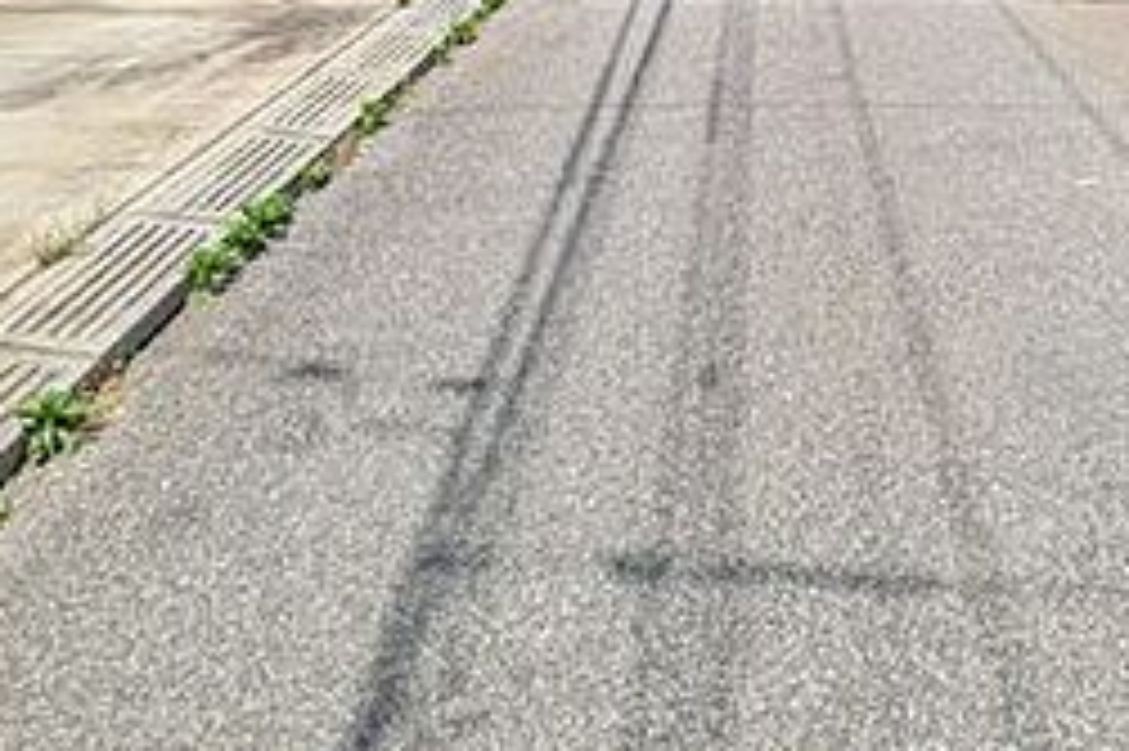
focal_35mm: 36
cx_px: 796
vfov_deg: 29.5
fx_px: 1128
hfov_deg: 51.6
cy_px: -227
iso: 50
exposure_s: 1/2188
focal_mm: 1.83
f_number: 2.2
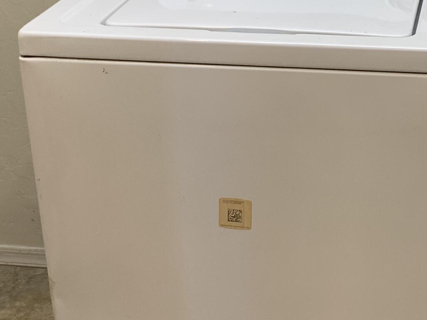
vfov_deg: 19.1
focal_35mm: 76
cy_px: 43
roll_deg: -0.2
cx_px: 388
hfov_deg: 24.9
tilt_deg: -20.4
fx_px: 938
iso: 64
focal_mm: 4.25
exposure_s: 1/60
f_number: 1.8
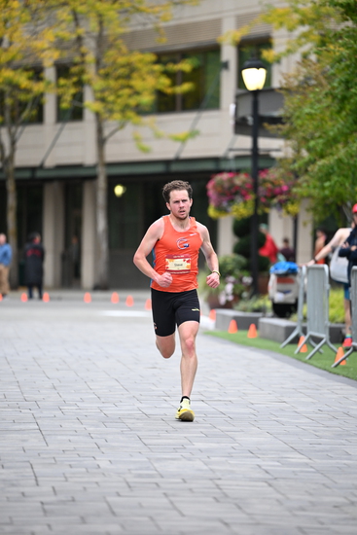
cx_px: 178
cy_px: 268
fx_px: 2973
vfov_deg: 10.3
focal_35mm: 200
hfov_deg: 6.9
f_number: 2.8
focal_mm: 200
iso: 1600
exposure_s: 1/800
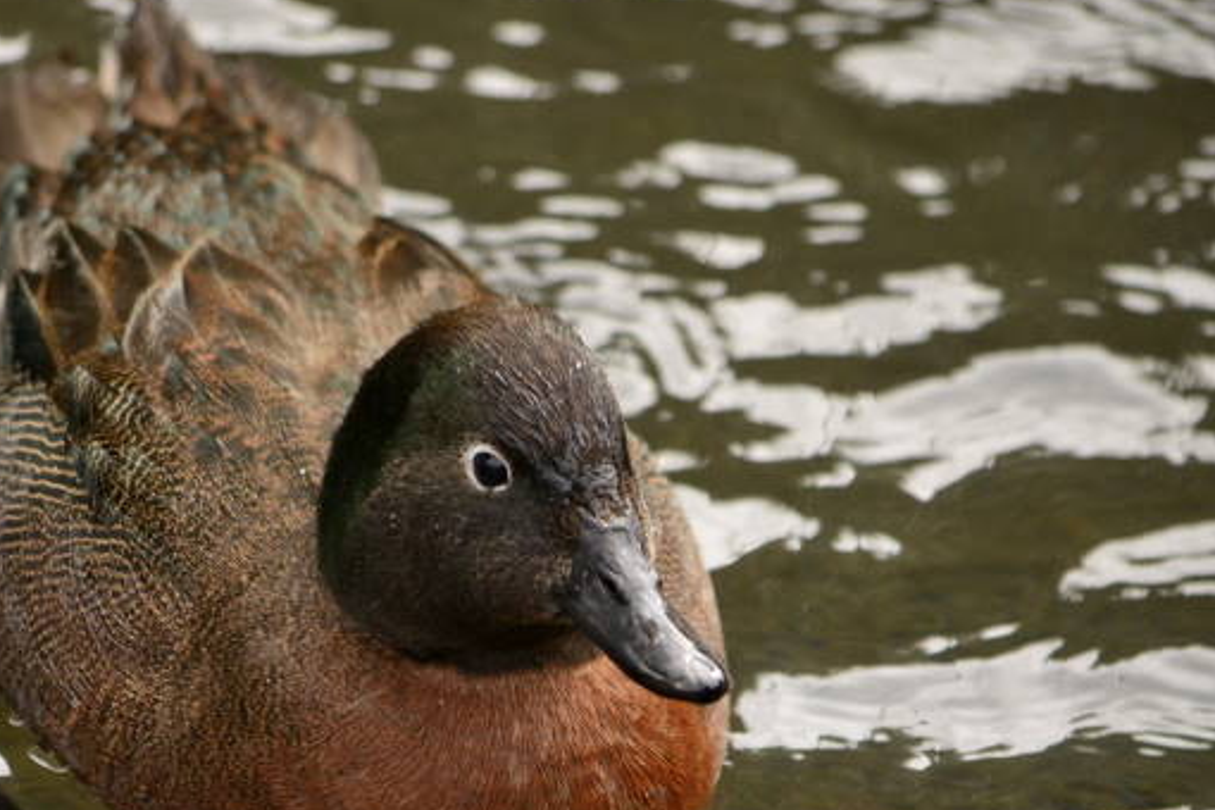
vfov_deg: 3.4
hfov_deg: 5.2
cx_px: 343
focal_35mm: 400
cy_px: 523
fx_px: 13499
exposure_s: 1/1250
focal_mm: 170
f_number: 5
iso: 1600
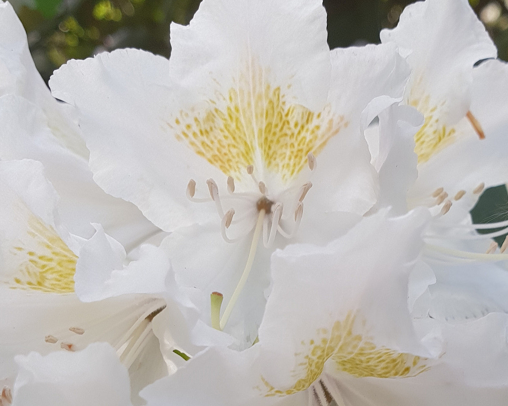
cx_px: 254
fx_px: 511
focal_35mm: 34
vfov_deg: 42.3
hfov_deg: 52.8
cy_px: 294
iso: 50
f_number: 2.4
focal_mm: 4.3
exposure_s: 1/162
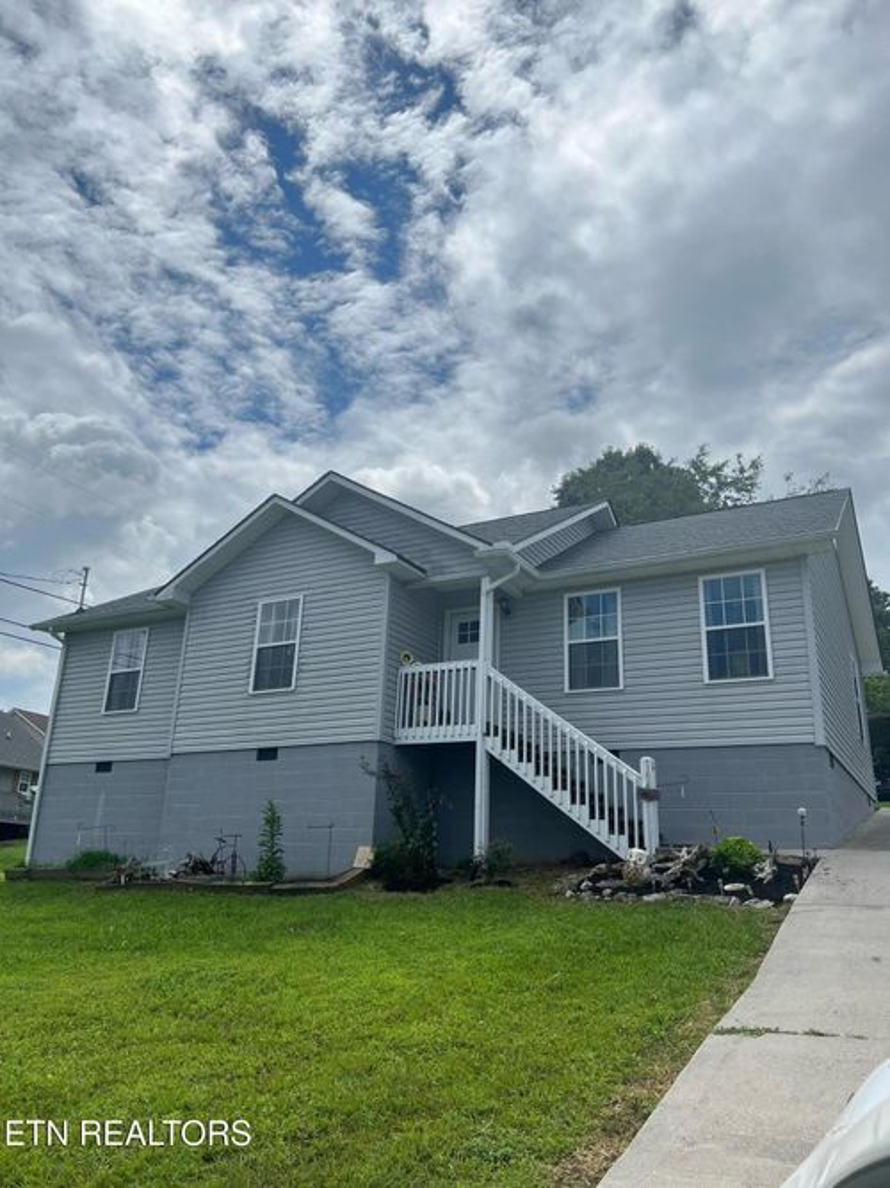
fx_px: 892
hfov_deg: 53.0
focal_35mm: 26
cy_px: 594
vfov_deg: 67.3
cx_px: 445
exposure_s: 1/9434
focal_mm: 5.7
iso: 50
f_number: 1.5
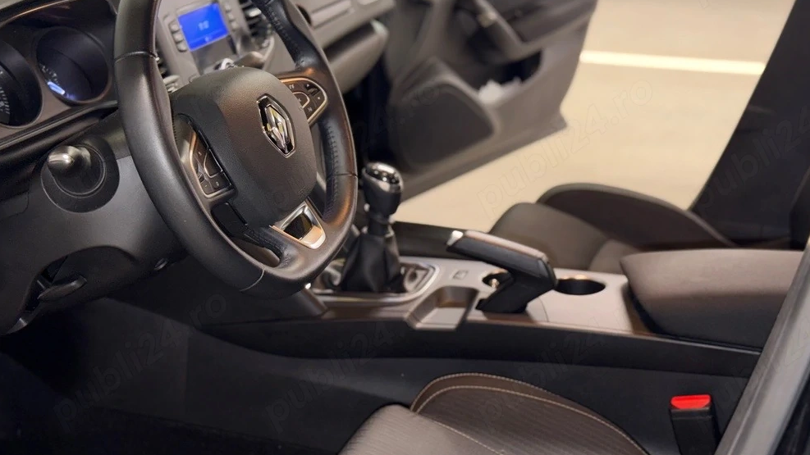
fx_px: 1138
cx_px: 406
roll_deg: -1.4
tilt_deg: -18.2
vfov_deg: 22.5
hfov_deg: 39.2
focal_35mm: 53
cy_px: 152
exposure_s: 1/5
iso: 80
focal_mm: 6.76
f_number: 1.78
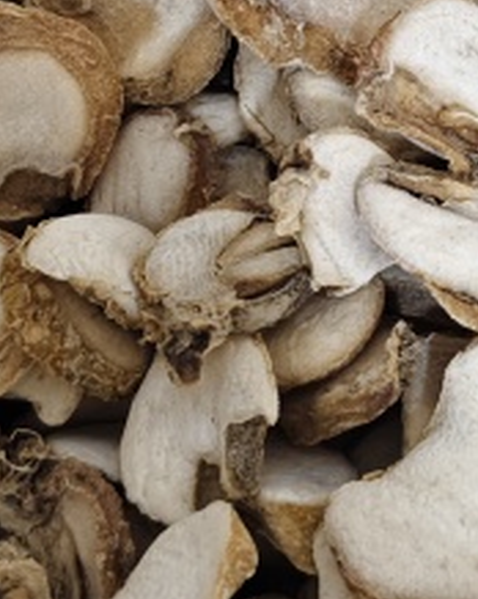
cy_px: -1
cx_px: 349
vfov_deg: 17.1
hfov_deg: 13.9
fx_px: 1948
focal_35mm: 110
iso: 448
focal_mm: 5.56
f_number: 1.88
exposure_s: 1/100
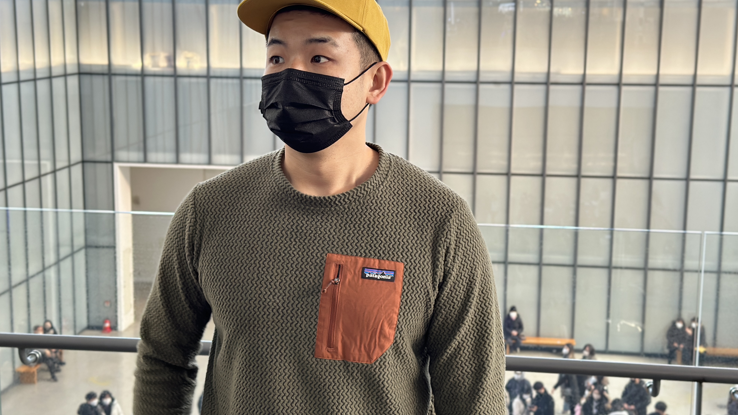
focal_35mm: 53
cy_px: 184
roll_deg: -1.2
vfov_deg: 22.6
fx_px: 1037
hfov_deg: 39.2
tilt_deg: -10.3
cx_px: 369
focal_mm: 6.86
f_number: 1.78
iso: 125
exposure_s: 1/60
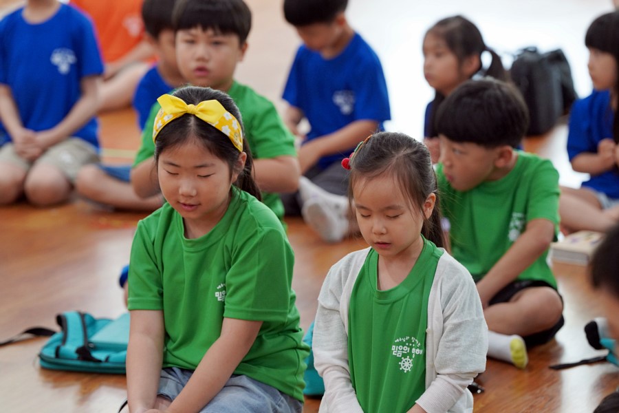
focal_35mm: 157
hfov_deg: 13.1
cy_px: 206
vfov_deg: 8.7
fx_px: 2699
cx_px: 310
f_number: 4
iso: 2000
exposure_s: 1/160
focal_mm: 157
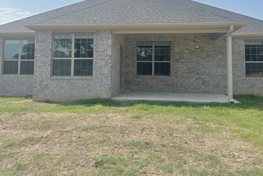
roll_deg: -0.4
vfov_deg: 40.4
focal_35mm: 32
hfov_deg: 58.7
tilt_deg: +3.7
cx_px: 137
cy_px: 53
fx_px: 234
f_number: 1.78
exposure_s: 1/4545
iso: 80
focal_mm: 6.86
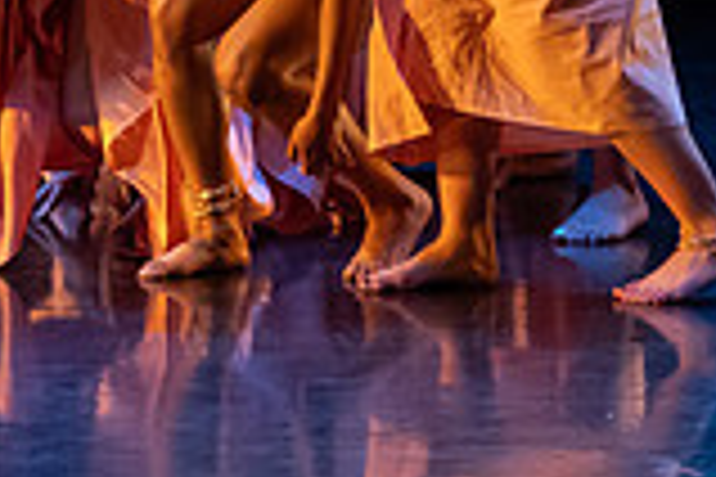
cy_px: -430
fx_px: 7657
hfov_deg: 5.3
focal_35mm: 385
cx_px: 83
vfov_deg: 3.5
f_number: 4
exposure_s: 1/400
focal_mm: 75
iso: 4000
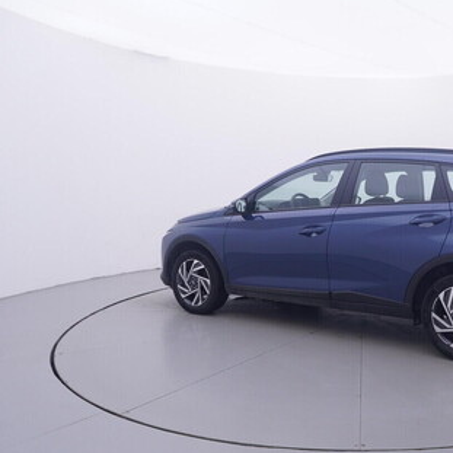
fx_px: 500
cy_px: 215
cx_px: 365
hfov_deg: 46.1
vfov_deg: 48.7
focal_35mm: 34
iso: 200
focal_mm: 15
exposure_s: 1/80
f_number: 5
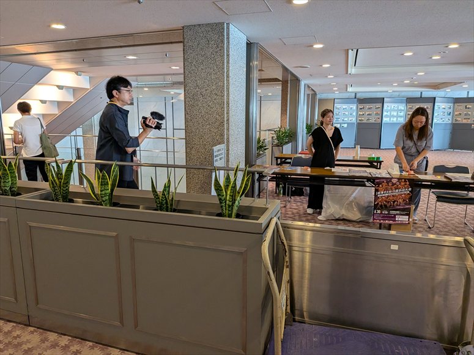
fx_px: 329
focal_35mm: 24
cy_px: 178
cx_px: 237
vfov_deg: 56.8
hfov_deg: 71.6
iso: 552
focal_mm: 4.53
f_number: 1.7
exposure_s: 1/120
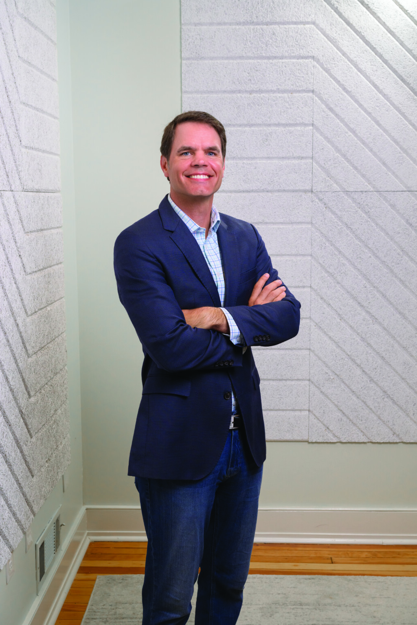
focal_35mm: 45
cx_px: 208
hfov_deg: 29.9
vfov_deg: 43.6
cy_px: 312
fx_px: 782
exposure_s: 1/200
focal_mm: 45
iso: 800
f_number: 8
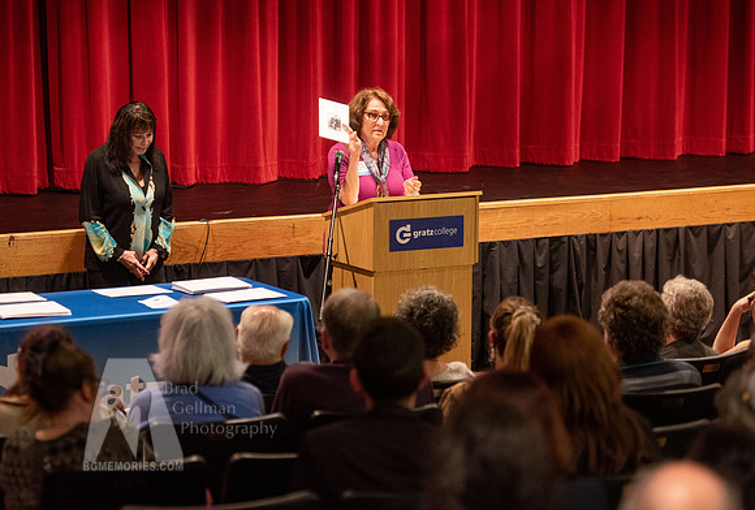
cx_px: 385
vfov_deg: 12.0
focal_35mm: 115
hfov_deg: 17.7
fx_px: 2420
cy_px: 237
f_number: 2.8
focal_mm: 102
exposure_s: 1/80
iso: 2500
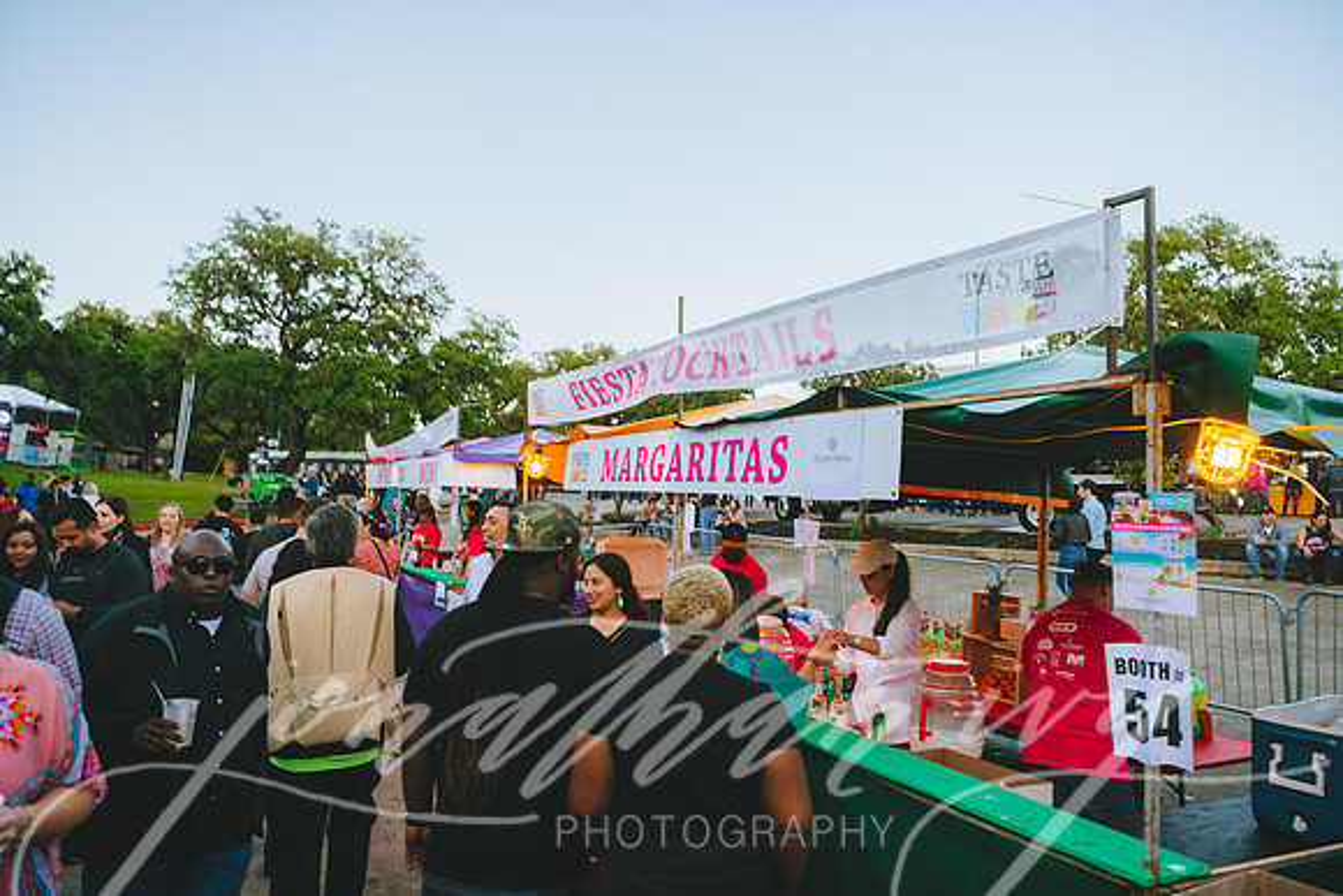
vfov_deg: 53.2
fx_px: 896
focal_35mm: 24
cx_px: 672
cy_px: 448
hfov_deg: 73.7
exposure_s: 1/160
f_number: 3.5
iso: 64
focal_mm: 24
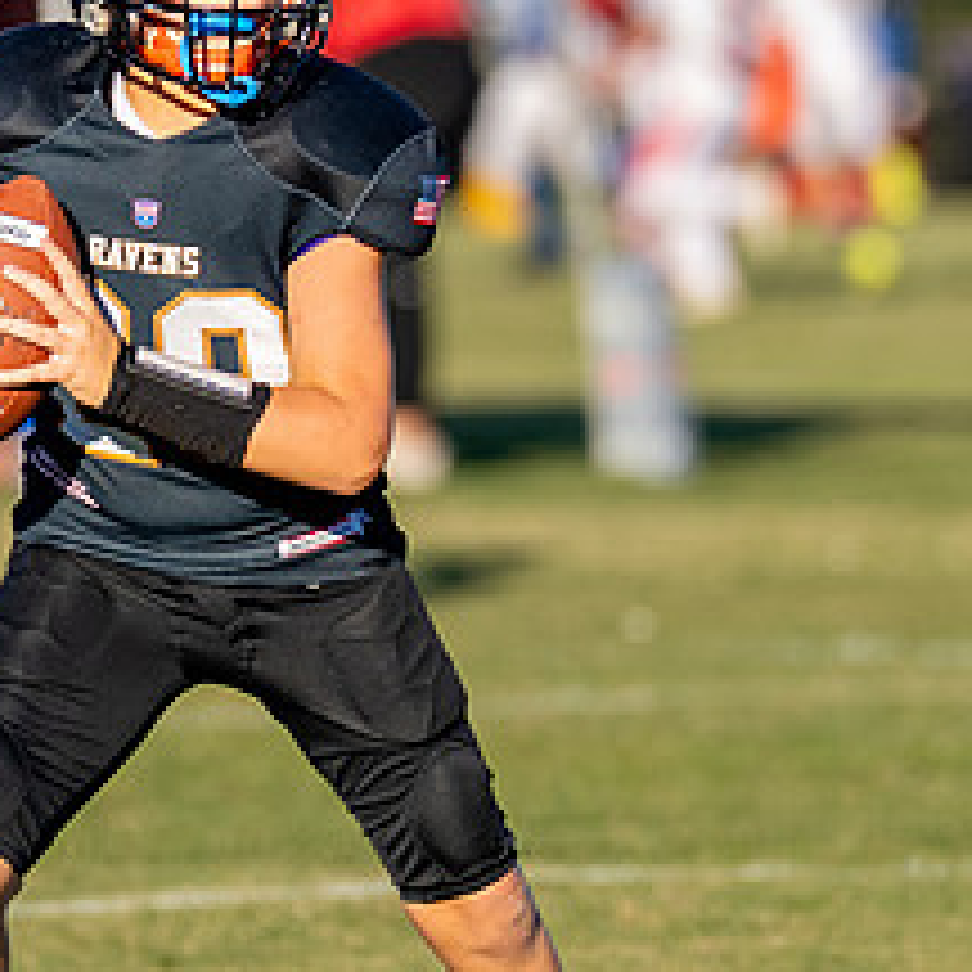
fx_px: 35072
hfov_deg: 1.6
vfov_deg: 1.6
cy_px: 264
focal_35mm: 1104
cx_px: 274
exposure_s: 1/2500
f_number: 2.8
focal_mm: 200
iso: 160
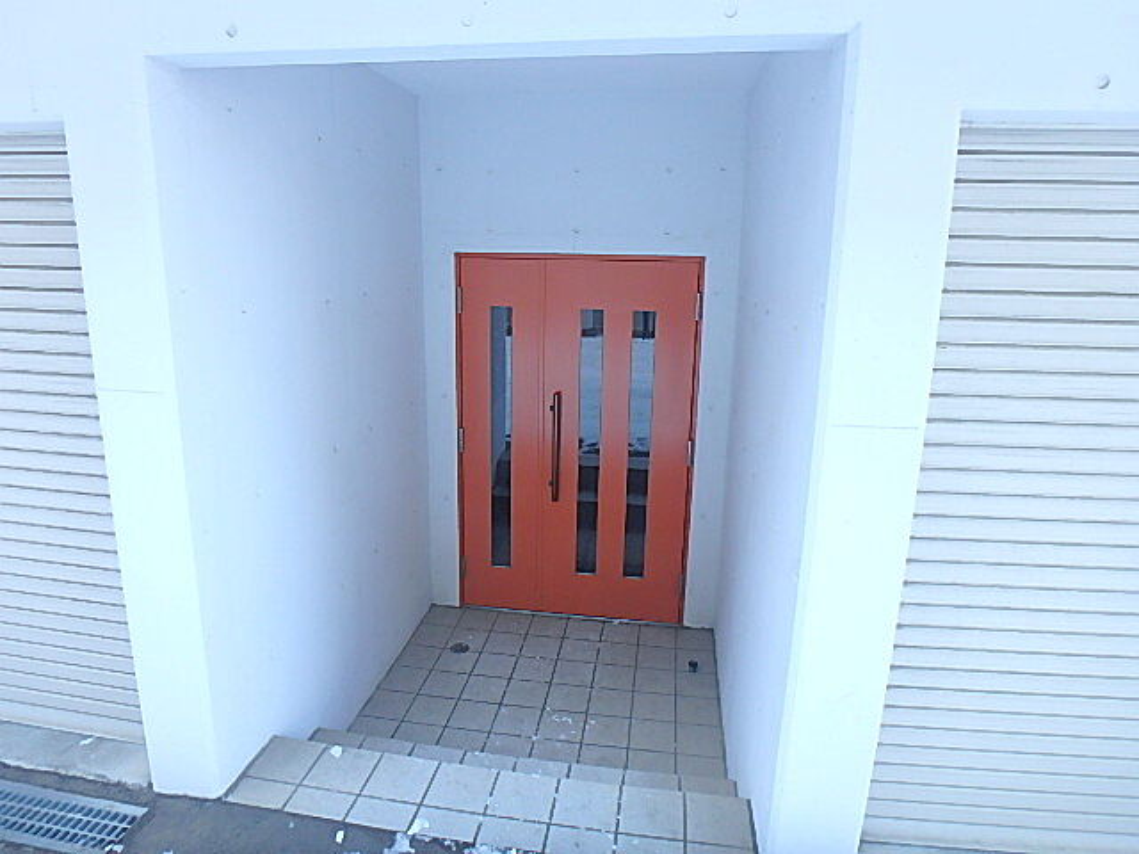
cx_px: 570
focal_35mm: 21
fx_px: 691
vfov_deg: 63.4
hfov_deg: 79.0
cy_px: 427
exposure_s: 1/60
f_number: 3.5
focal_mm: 3.7
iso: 160
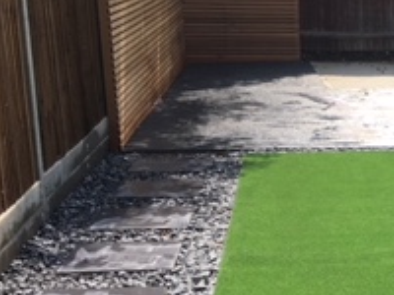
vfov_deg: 15.8
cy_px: 240
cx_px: 534
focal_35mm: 93
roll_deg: -0.6
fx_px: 1059
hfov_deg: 19.2
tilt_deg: -15.8
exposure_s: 1/1115
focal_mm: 4.15
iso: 25
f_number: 2.2
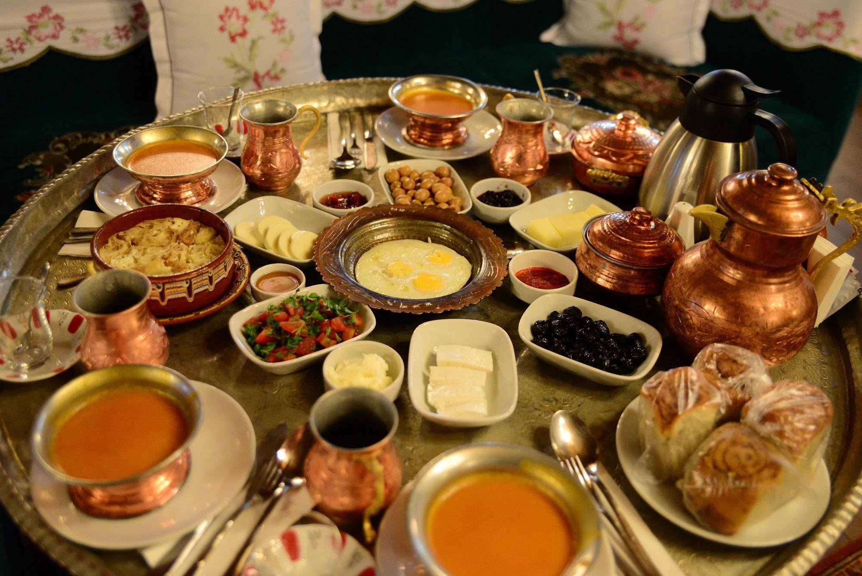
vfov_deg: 35.1
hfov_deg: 50.7
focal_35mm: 38
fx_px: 910
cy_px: 288
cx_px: 431
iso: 2500
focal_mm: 38
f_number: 3.2
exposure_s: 1/125
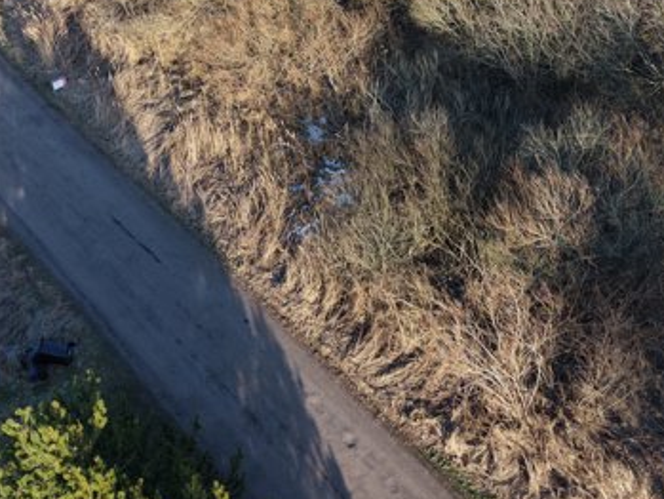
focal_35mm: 55
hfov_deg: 33.8
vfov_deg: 25.5
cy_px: 25
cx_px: 540
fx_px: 1055
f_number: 1.8
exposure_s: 1/250
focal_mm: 8.67
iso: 300
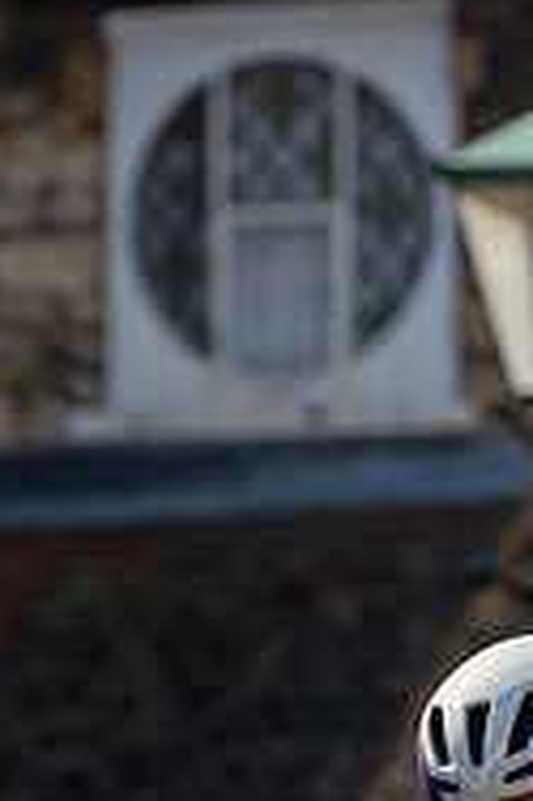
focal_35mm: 383
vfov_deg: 5.4
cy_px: 895
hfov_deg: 3.6
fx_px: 8521
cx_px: 456
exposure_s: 1/1000
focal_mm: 160
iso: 200
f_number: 4.5
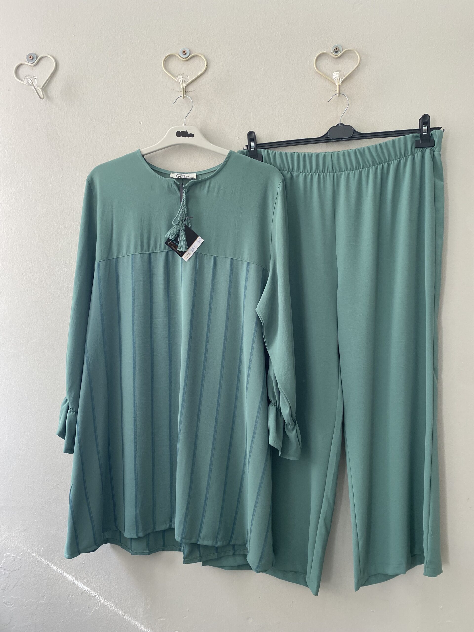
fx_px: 475
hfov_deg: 53.1
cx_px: 237
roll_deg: -0.7
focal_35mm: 26
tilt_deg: -1.8
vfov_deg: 67.3
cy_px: 316
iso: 125
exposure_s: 1/121
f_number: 1.8
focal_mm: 4.25
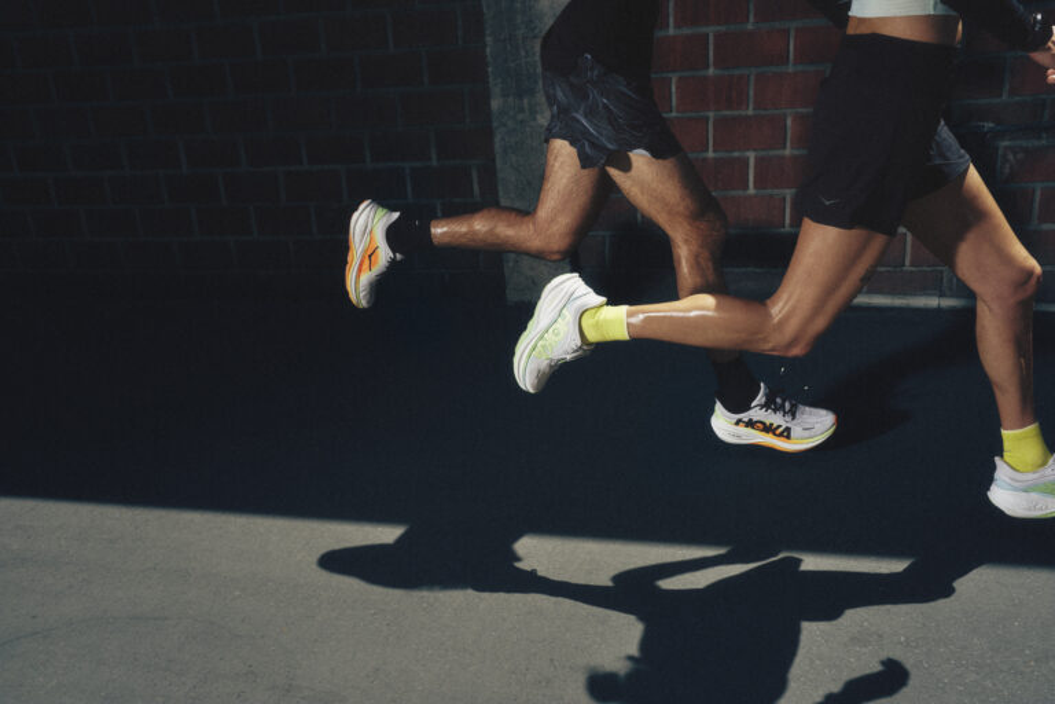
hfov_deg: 57.2
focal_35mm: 33
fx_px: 967
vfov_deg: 40.0
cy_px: 352
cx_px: 528
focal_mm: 33
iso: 400
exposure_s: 1/1250
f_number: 8
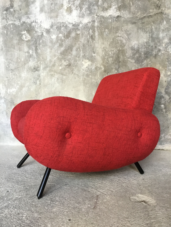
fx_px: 204
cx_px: 86
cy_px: 114
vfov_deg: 58.4
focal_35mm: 31
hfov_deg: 45.4
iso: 80
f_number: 2.4
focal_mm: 3.3
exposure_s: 1/33
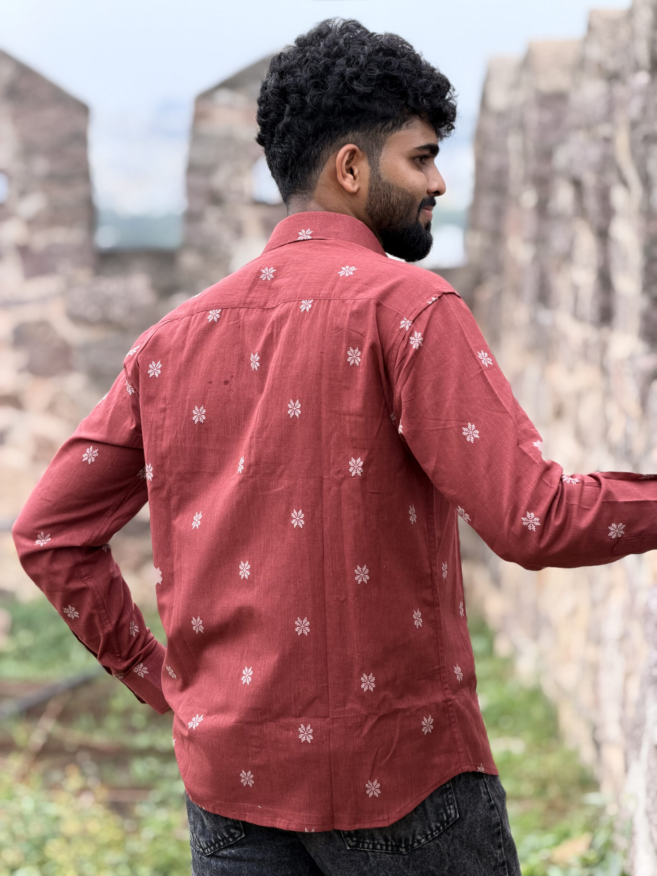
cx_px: 328
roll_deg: +0.1
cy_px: 438
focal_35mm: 100
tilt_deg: -6.8
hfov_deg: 14.8
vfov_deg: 19.6
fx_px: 2531
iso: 50
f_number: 2.8
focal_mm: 16.89
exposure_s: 1/180
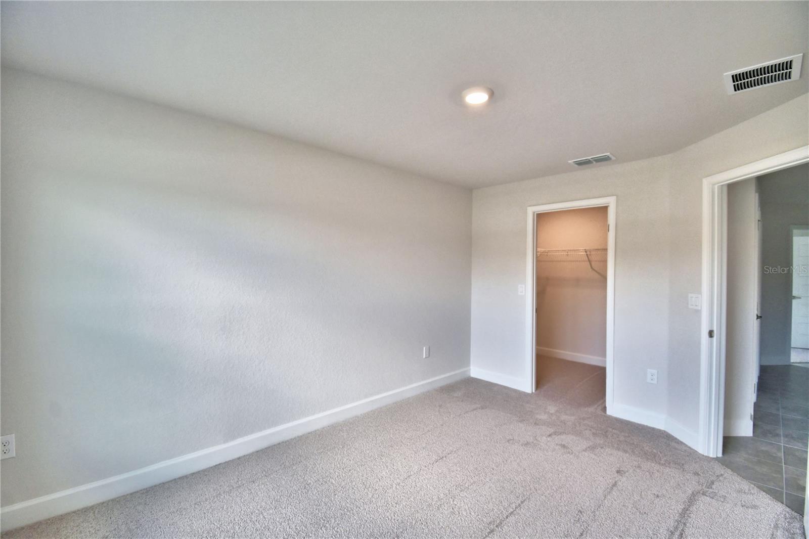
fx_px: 337
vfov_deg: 77.3
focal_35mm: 15
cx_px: 404
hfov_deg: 100.4
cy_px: 270
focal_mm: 10
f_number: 4.5
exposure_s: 1/125
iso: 360
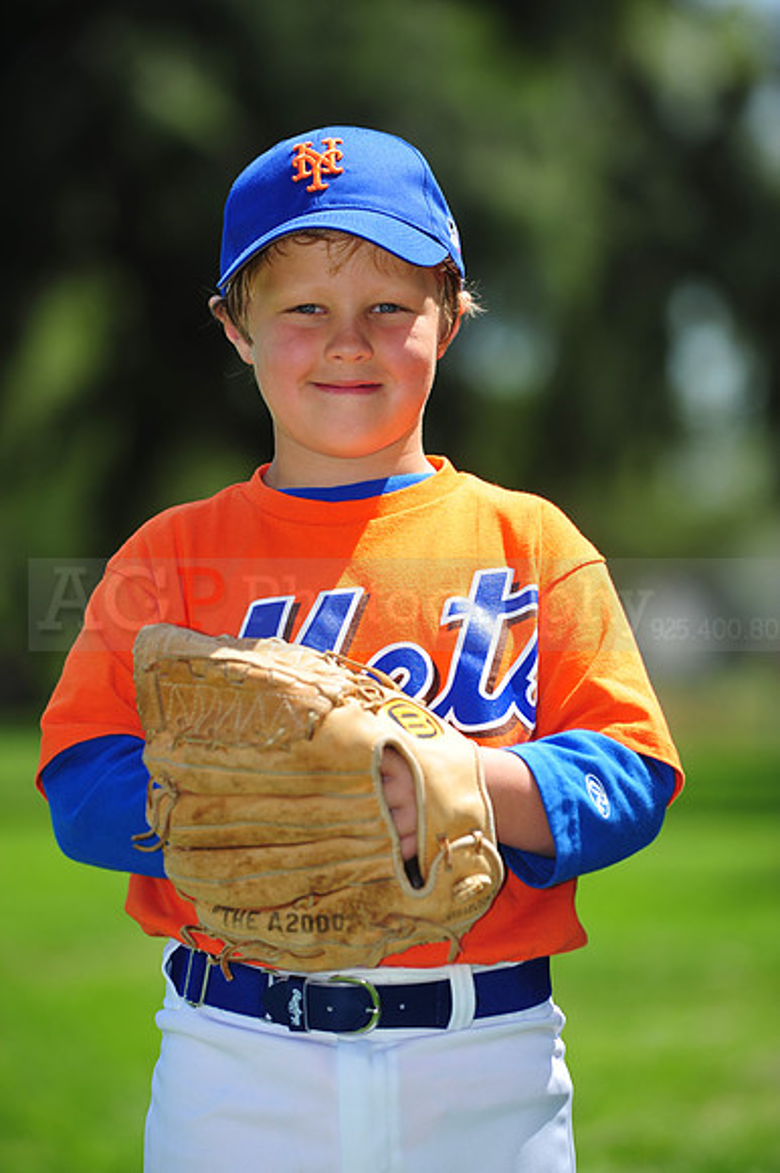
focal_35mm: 200
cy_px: 586
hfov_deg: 6.9
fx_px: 6507
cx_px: 390
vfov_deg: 10.3
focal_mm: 200
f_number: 4.5
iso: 200
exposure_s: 1/1000
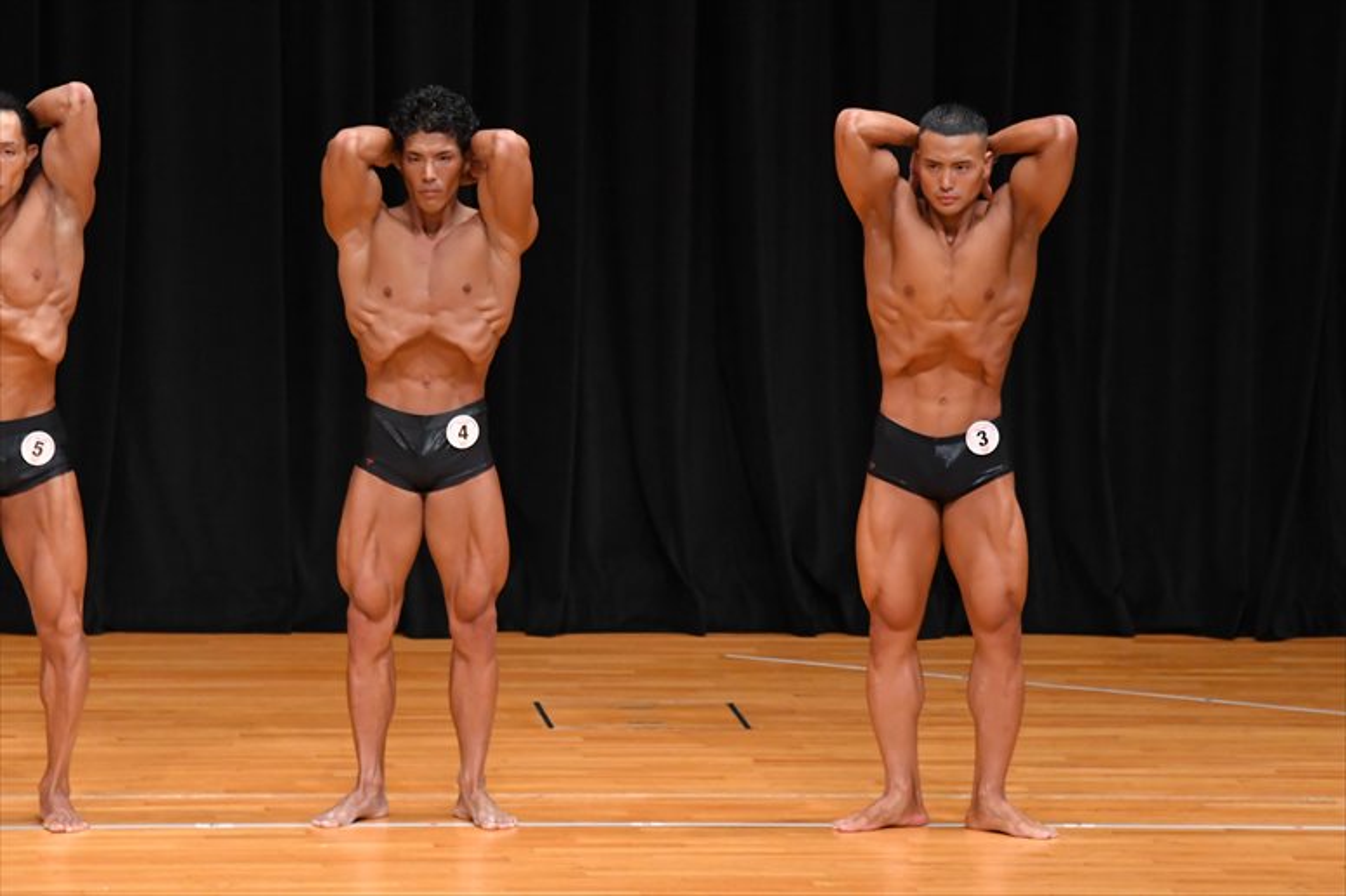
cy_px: 448
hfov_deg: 7.2
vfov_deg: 4.8
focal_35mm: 285
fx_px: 10651
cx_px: 673
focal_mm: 190
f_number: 5.6
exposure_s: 1/400
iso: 4000
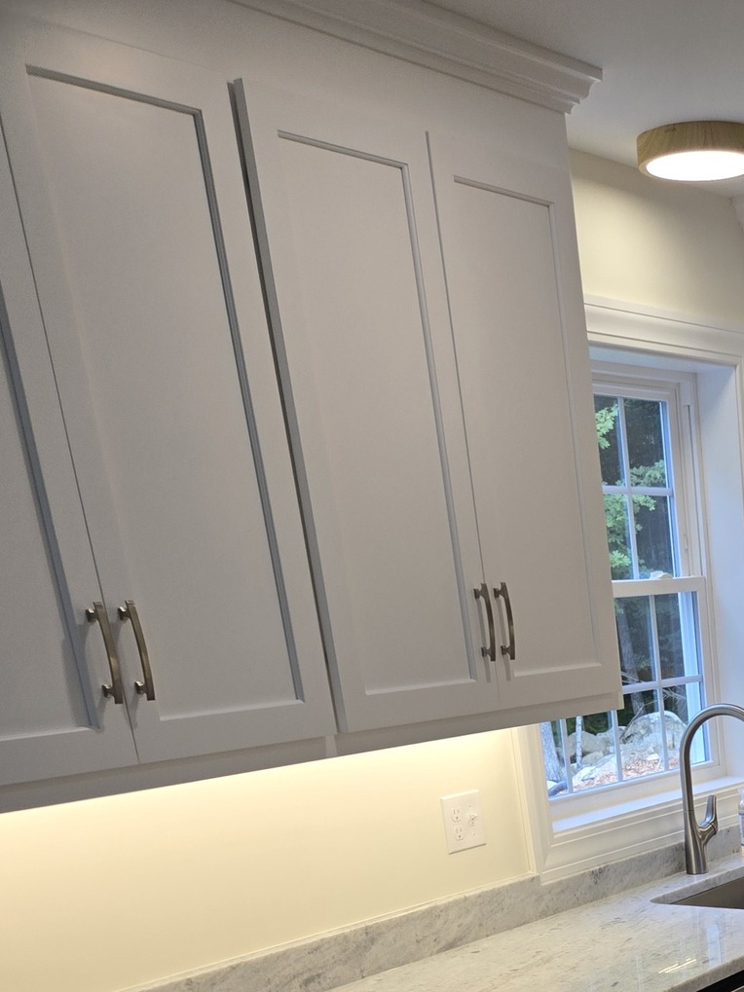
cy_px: 1116
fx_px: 1490
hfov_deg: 26.2
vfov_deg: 32.1
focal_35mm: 52
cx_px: 787
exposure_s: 1/120
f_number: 1.8
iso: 50
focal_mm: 5.4
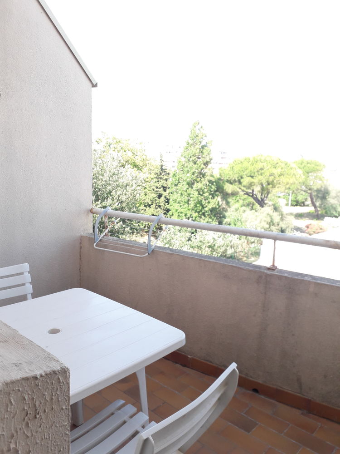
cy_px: 227
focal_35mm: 27
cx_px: 170
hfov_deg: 51.4
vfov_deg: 65.3
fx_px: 354
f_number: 1.9
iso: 40
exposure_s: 1/255
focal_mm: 3.6
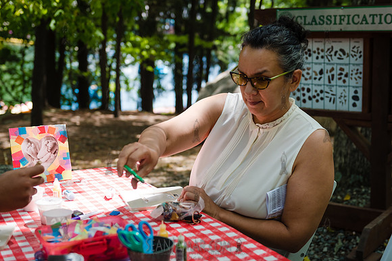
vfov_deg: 23.6
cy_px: 149
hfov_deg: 34.8
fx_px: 625
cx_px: 191
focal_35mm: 57
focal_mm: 50
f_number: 3.5
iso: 200
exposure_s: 1/500
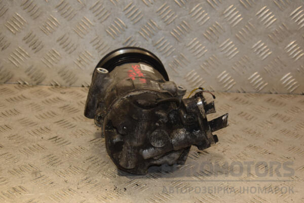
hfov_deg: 29.9
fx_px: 570
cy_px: 102
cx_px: 152
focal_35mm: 68
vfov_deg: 20.2
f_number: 5.6
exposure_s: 1/200
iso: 800
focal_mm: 45
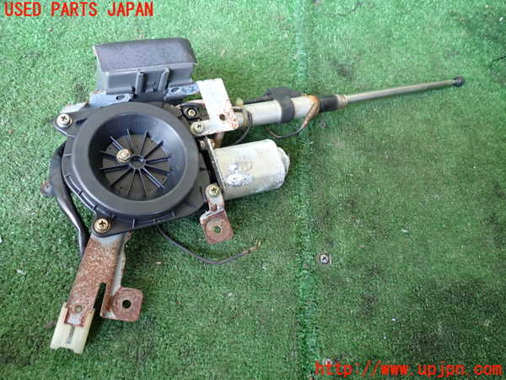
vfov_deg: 46.8
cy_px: 190
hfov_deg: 60.0
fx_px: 439
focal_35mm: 30
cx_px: 253
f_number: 2.3
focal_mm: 5.4
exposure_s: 1/30
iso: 200
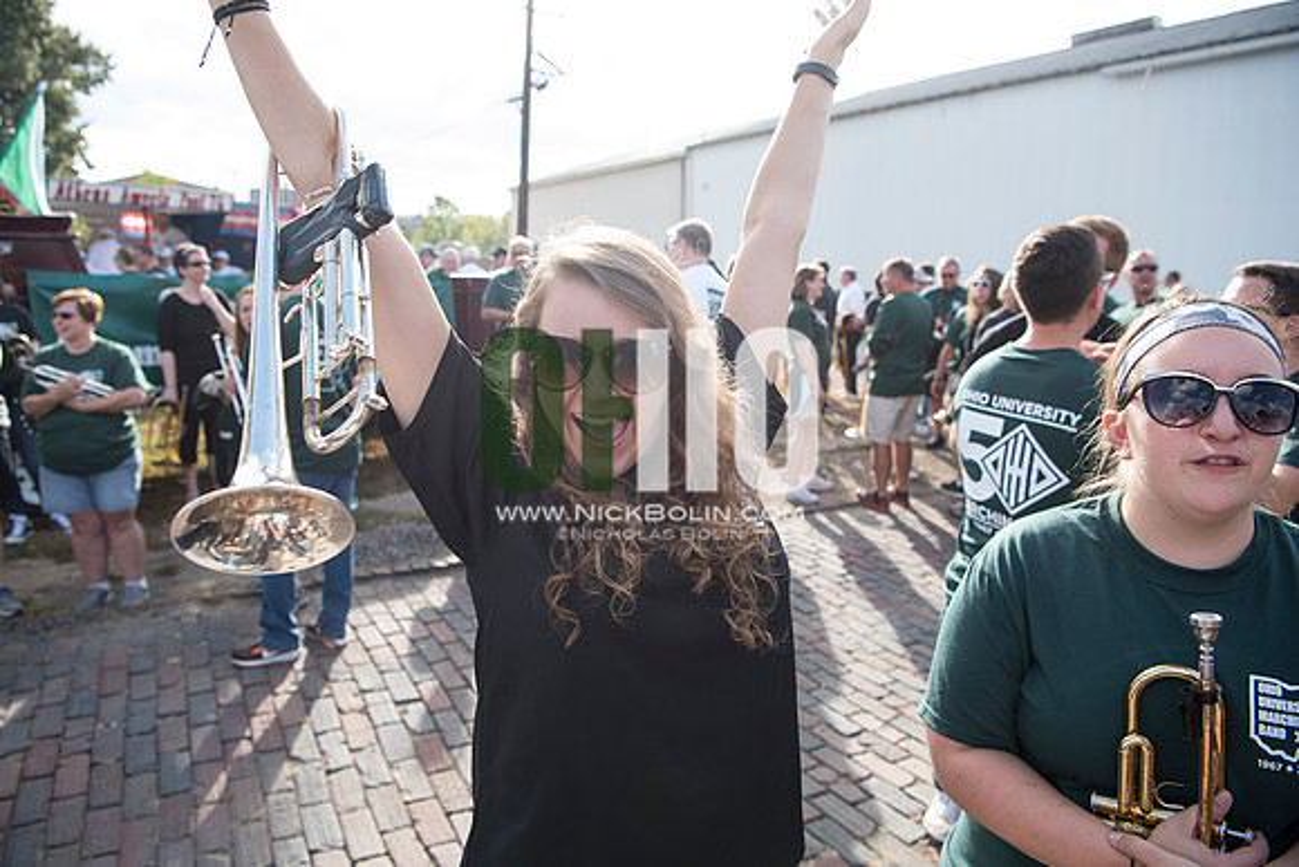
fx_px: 866
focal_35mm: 24
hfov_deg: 73.7
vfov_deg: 53.2
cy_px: 434
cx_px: 650
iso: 250
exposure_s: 1/400
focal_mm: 24
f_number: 4.5
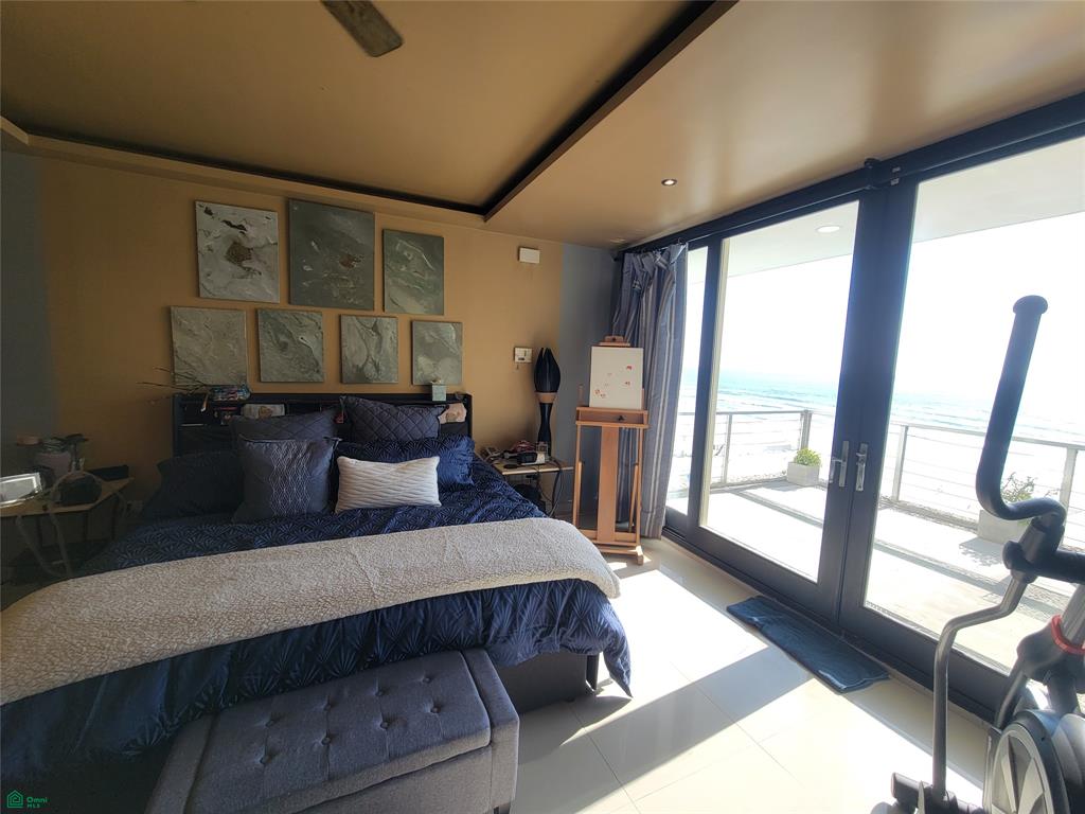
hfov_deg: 106.2
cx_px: 542
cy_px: 407
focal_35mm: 13
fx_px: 407
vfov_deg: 89.9
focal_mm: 2.2
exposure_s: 1/335
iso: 50
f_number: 2.2
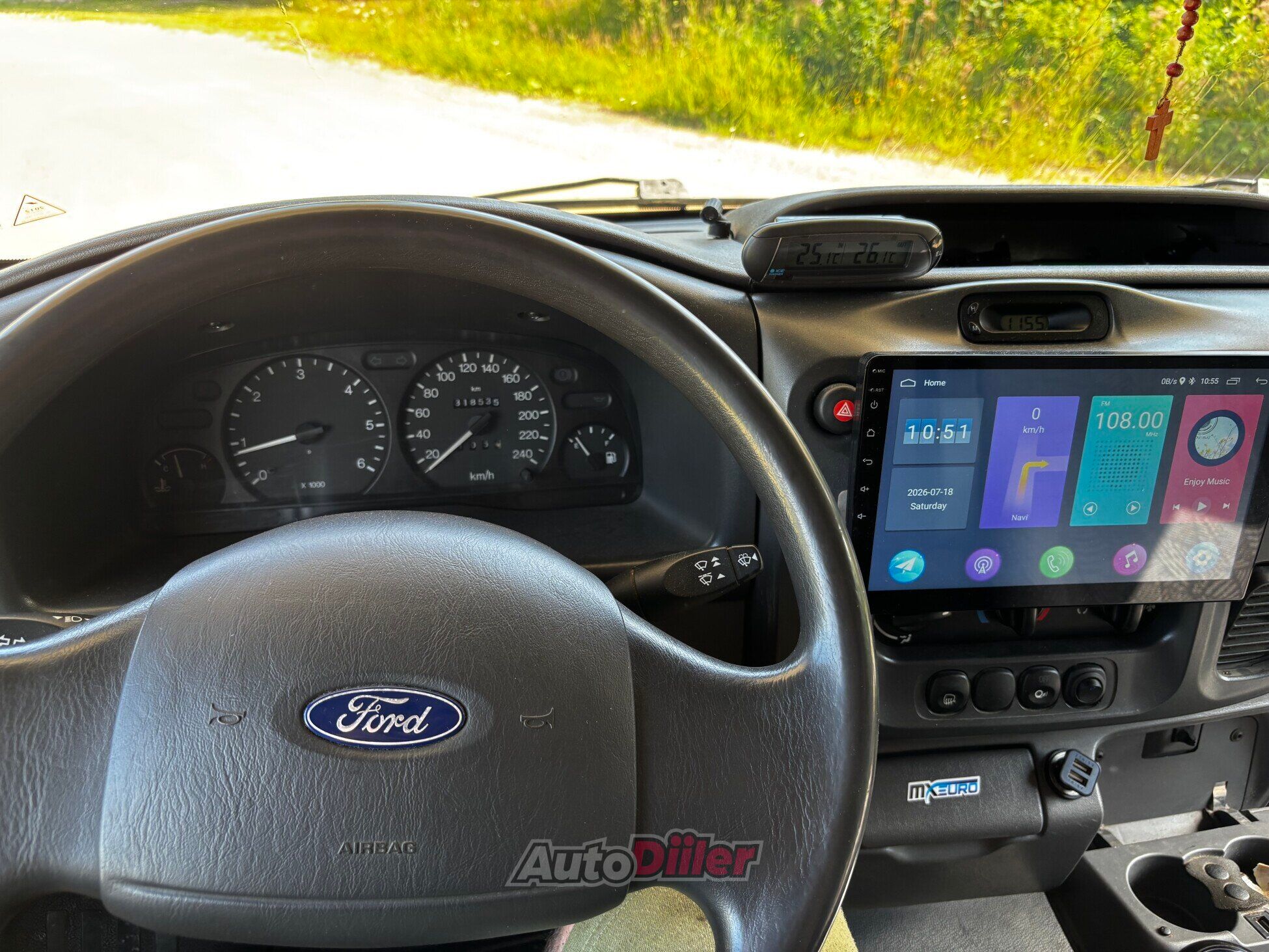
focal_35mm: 26
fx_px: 953
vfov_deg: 53.1
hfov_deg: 67.3
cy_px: 476
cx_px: 634
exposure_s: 1/121
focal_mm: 5.96
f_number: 1.6
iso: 64
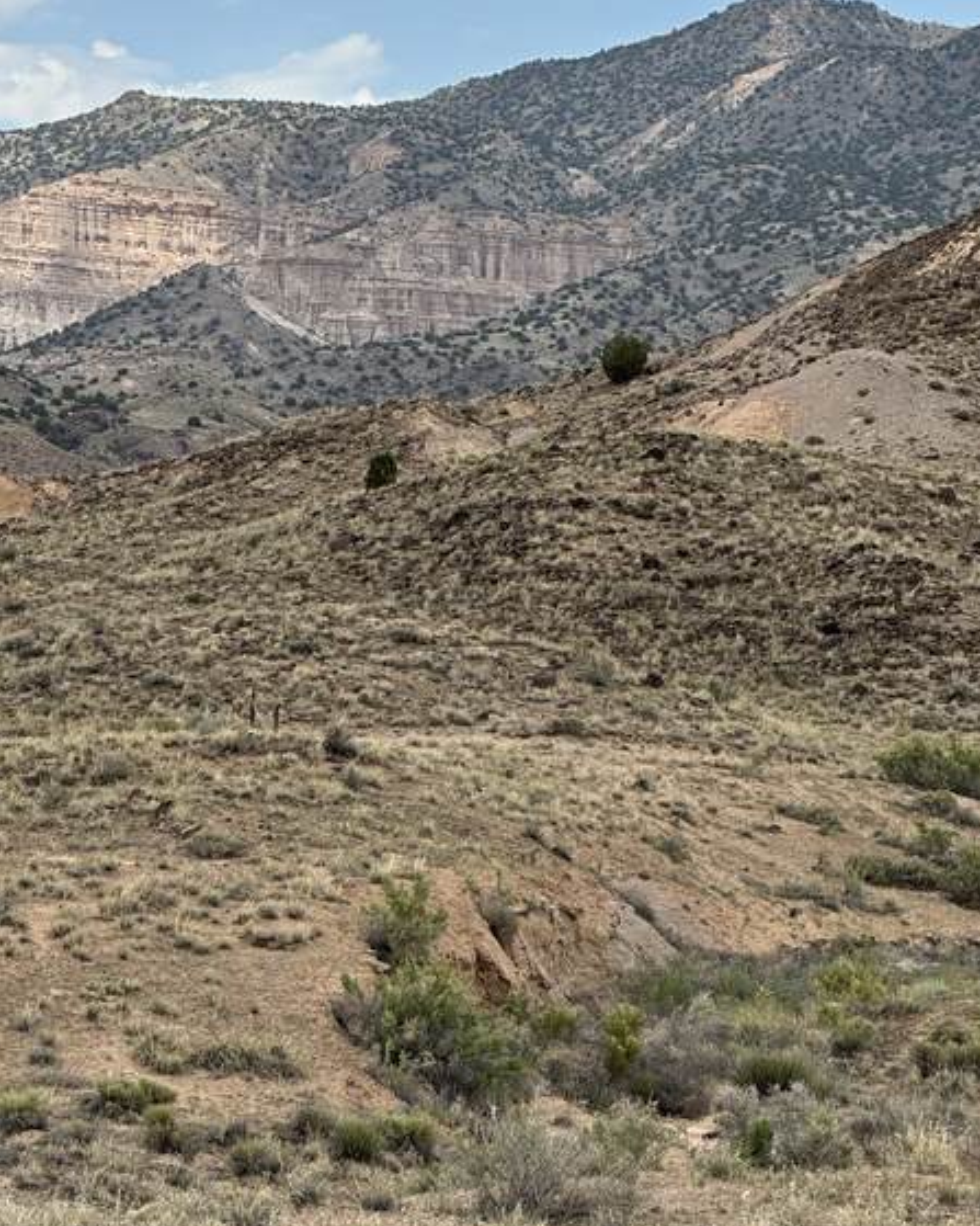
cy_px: 311
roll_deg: -2.2
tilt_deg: +3.6
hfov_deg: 12.0
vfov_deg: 14.9
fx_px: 4678
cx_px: 471
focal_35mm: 129
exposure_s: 1/681
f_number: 2.8
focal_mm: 9
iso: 32
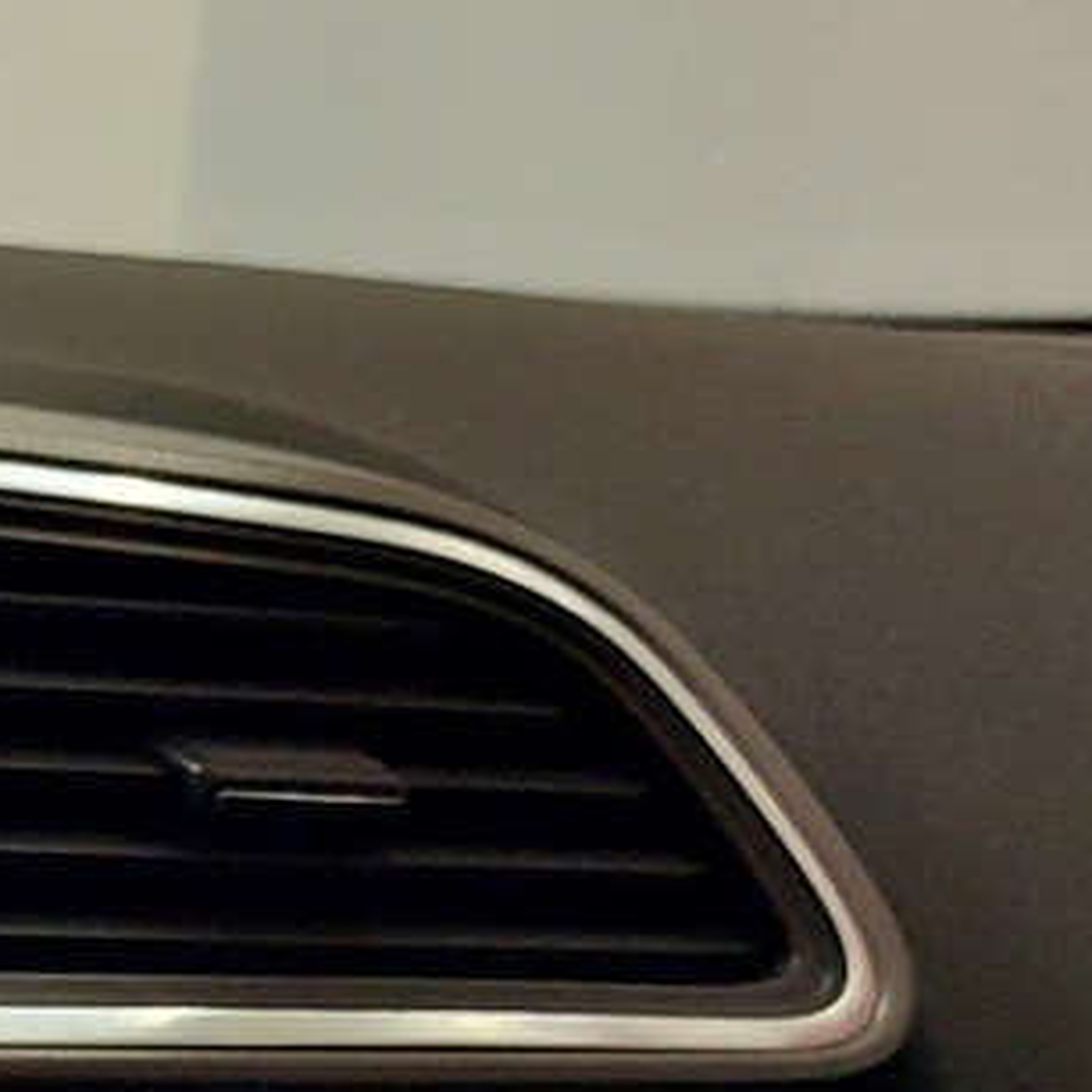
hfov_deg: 15.6
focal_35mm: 104
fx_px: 3712
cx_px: -475
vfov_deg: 14.8
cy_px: 1891
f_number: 1.8
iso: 200
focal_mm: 5.23
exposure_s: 1/50
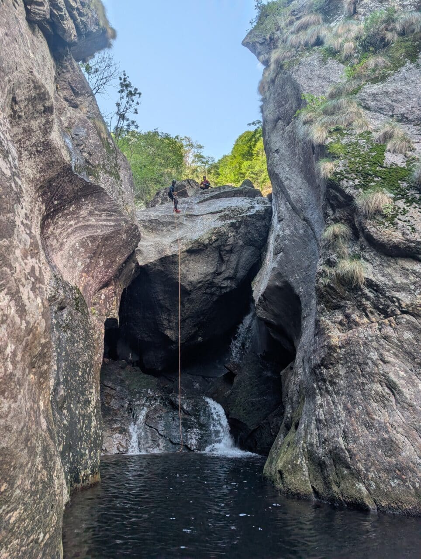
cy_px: 280
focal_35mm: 24
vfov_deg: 71.5
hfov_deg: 56.9
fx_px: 388
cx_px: 210
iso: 16
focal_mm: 6.9
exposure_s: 1/175
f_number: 1.68
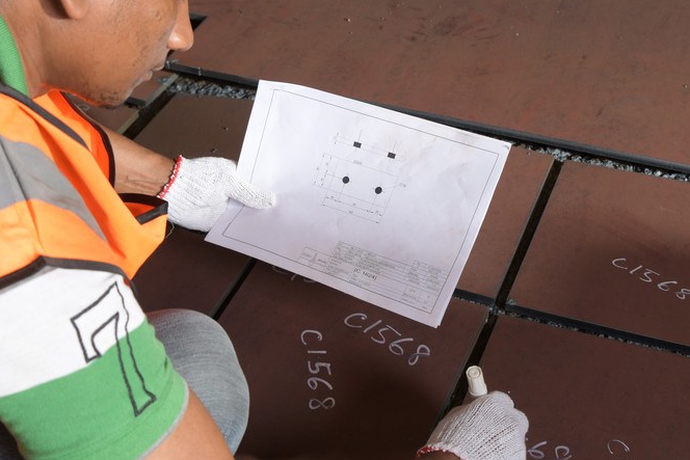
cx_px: 319
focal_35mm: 56
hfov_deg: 35.6
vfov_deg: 24.2
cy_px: 208
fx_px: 1073
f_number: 5.6
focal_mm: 31
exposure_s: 1/200
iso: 320
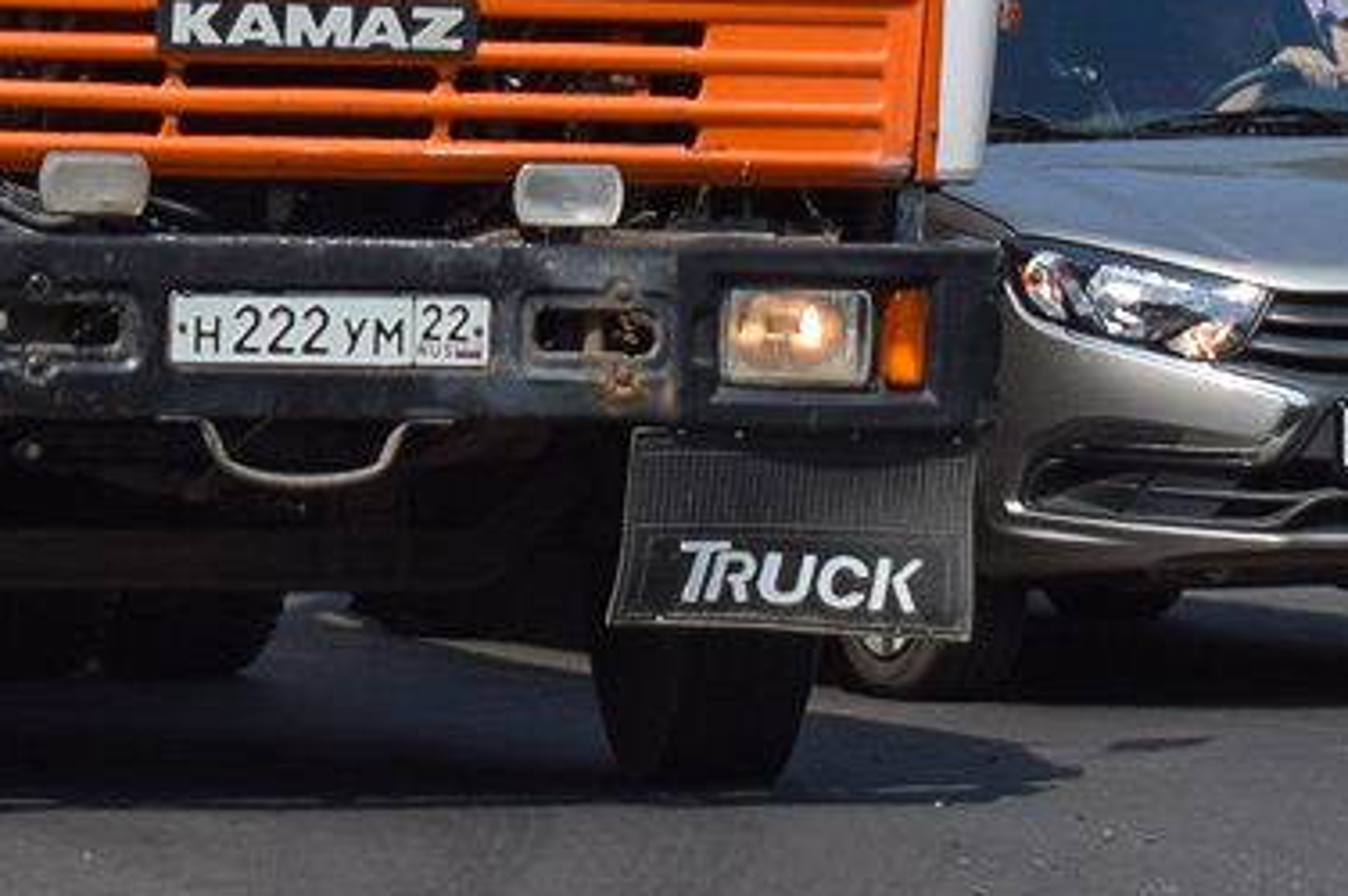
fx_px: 9861
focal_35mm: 264
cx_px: 75
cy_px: -383
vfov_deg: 5.2
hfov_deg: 7.8
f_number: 7.1
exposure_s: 1/1000
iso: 200
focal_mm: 55
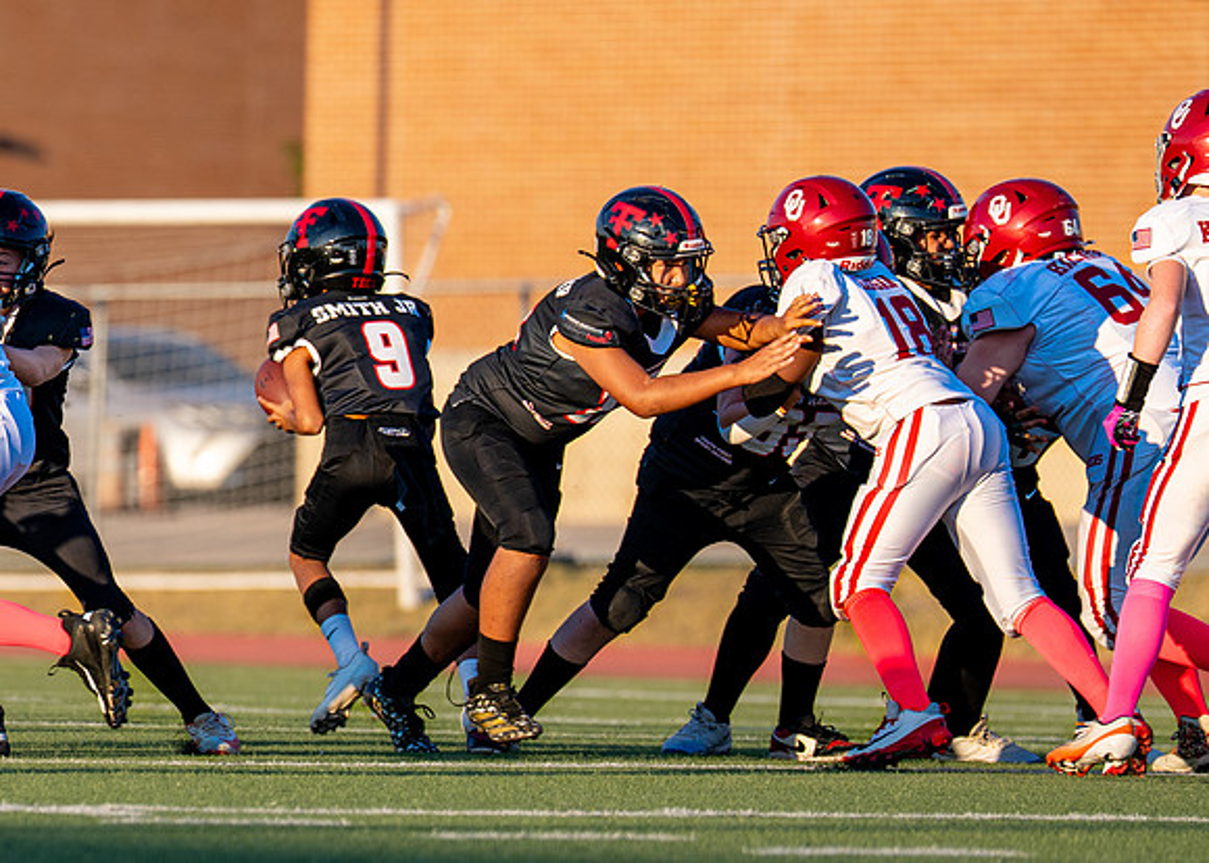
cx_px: -154
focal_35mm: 505
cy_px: 430
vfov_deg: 2.9
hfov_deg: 4.0
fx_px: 17322
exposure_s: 1/1000
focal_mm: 200
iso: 100
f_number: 2.8
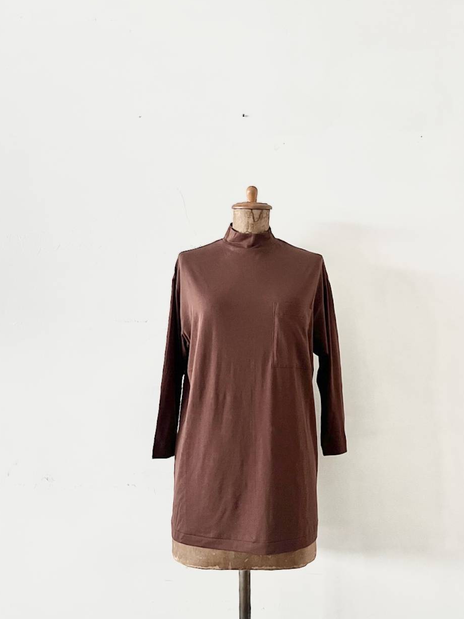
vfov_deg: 65.3
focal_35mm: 27
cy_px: 302
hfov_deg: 51.3
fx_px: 483
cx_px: 234
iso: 640
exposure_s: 1/35
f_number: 1.6
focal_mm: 5.1
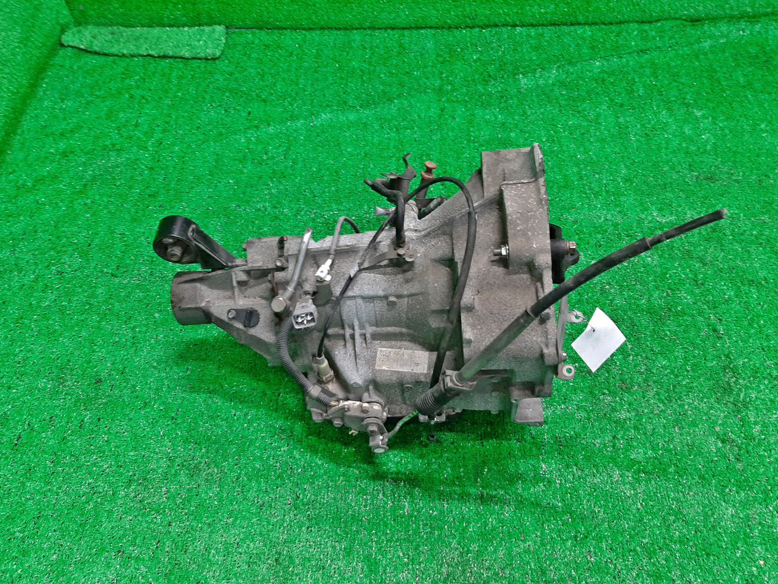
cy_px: 305
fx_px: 629
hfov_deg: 63.4
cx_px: 375
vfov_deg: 49.7
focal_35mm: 28
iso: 132
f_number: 1.7
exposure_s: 1/50
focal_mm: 3.93
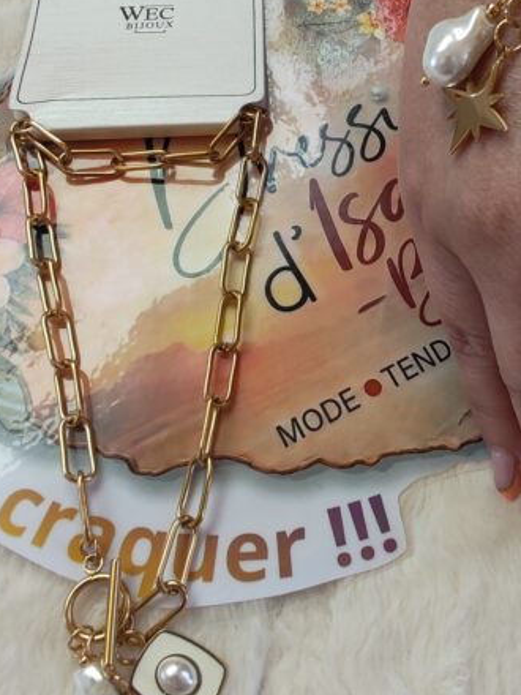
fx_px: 803
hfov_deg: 35.2
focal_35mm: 40
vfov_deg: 46.5
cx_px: 388
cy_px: 269
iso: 80
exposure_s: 1/100
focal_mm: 1.96
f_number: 2.2
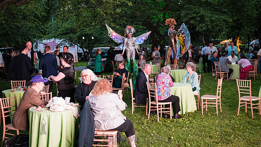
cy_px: 55
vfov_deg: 25.3
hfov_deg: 43.7
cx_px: 138
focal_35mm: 47
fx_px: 325
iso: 6400
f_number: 4
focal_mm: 41
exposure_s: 1/250
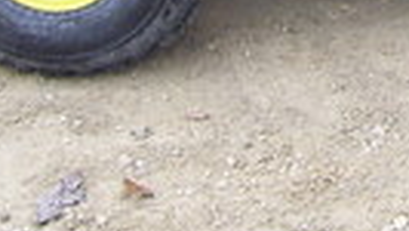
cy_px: -280
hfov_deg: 13.0
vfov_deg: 7.2
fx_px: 1736
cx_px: 526
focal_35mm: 160
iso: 80
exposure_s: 1/125
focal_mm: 6
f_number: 2.7
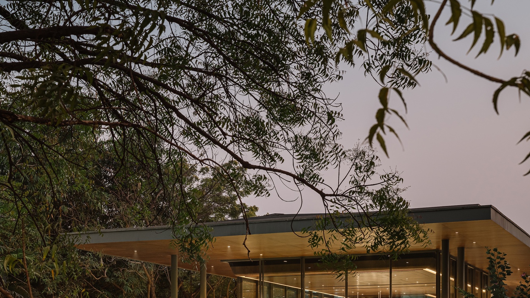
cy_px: 248
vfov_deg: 16.8
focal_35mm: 71
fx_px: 998
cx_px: 217
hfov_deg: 29.7
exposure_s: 2.5
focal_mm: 44
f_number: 10
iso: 100
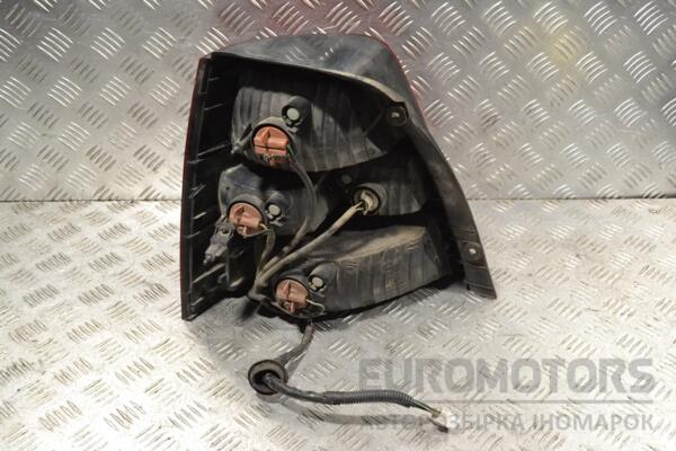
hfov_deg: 43.6
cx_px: 338
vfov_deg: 29.9
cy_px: 226
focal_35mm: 45
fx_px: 845
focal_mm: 30
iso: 3200
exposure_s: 1/200
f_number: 8
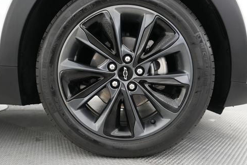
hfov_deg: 57.2
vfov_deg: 39.9
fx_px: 226
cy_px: 80
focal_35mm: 33
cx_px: 124
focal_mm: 25
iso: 6400
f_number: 2.8
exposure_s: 1/160
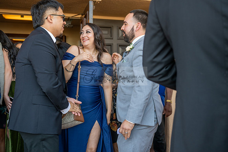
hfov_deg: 43.6
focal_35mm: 45
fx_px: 285
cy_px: 76
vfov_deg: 29.9
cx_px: 114
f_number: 4
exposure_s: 1/200
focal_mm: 45
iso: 250
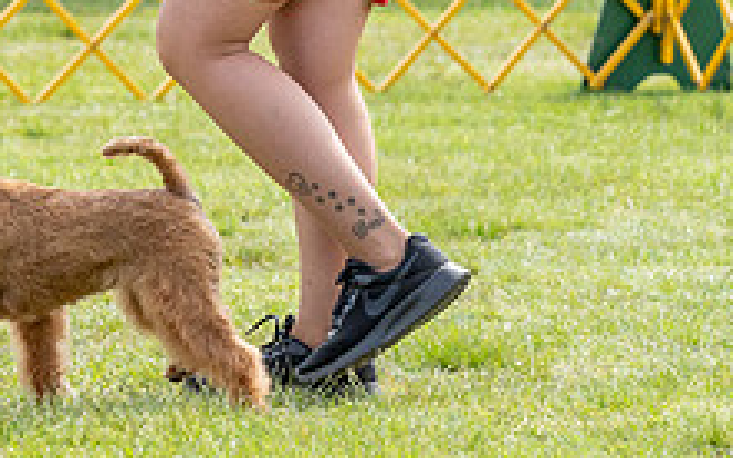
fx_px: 8029
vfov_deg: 3.3
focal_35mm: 402
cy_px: -209
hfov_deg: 5.2
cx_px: 15
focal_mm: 124
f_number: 5.6
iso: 640
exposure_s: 1/1250
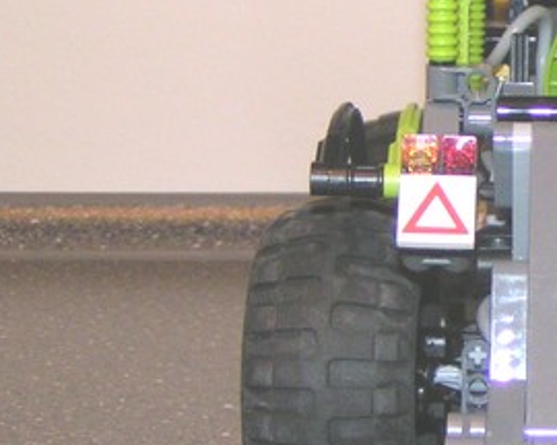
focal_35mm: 88
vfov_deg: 17.3
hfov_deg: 20.5
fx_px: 1451
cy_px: 97
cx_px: 637
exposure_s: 1/40
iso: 200
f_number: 2.8
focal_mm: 5.8
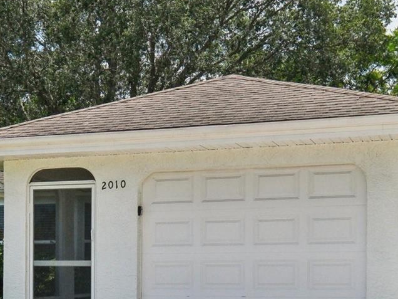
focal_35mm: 75
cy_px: 235
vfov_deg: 19.5
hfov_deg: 25.1
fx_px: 862
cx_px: 25
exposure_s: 1/3200
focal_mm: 20.9
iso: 1250
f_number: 8
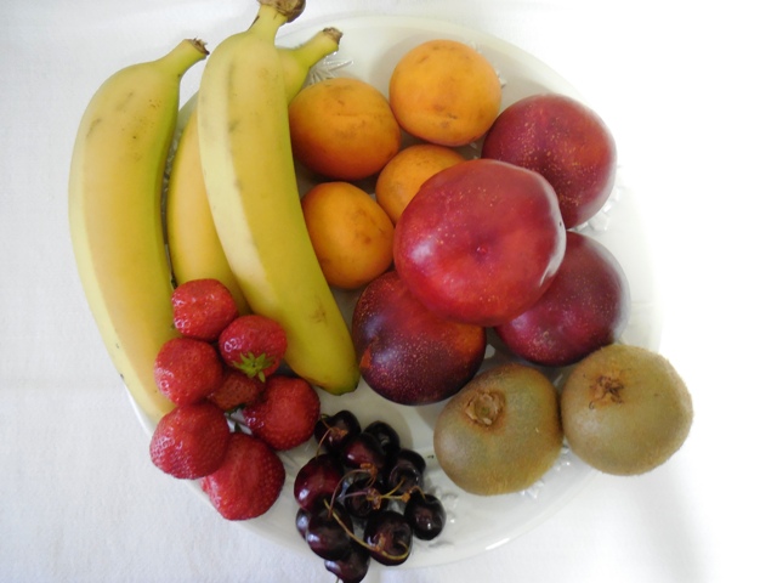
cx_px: 388
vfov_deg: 54.9
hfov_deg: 69.4
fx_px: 561
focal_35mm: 25
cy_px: 292
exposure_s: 1/8
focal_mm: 4.5
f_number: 3.1
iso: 720
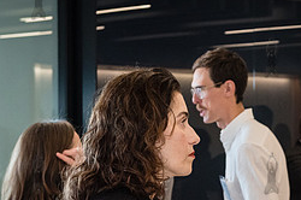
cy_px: 160
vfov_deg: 9.7
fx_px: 1177
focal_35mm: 141
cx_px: 322
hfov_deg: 14.3
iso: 2000
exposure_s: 1/160
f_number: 4.5
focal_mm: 52
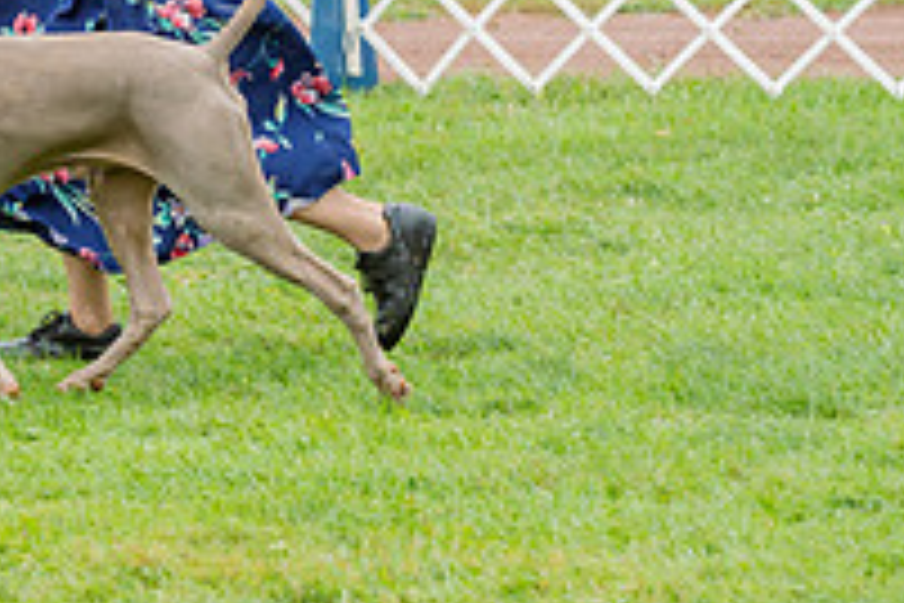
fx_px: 8386
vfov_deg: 4.1
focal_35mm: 334
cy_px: -133
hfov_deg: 6.1
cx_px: -198
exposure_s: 1/1250
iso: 1000
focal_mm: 116
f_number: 4
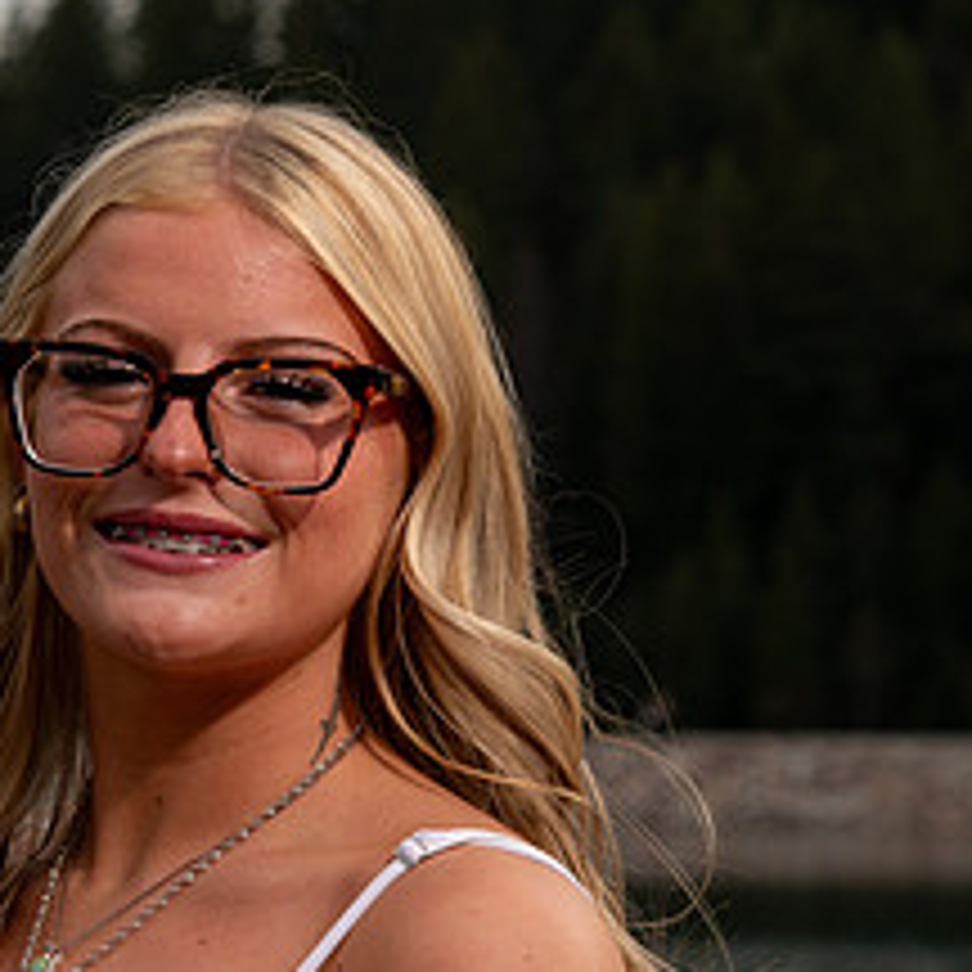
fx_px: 6703
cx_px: -323
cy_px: 456
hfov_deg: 8.2
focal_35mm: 211
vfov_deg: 8.3
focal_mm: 70
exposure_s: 1/400
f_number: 6.3
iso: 200
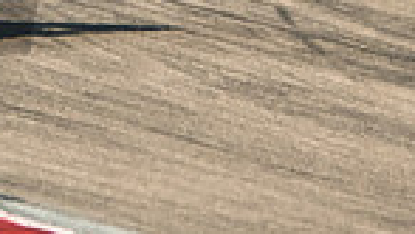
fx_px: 27370
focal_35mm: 2485
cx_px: -14
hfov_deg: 0.9
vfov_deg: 0.5
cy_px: -289
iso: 800
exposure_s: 1/2500
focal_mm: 400
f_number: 5.6
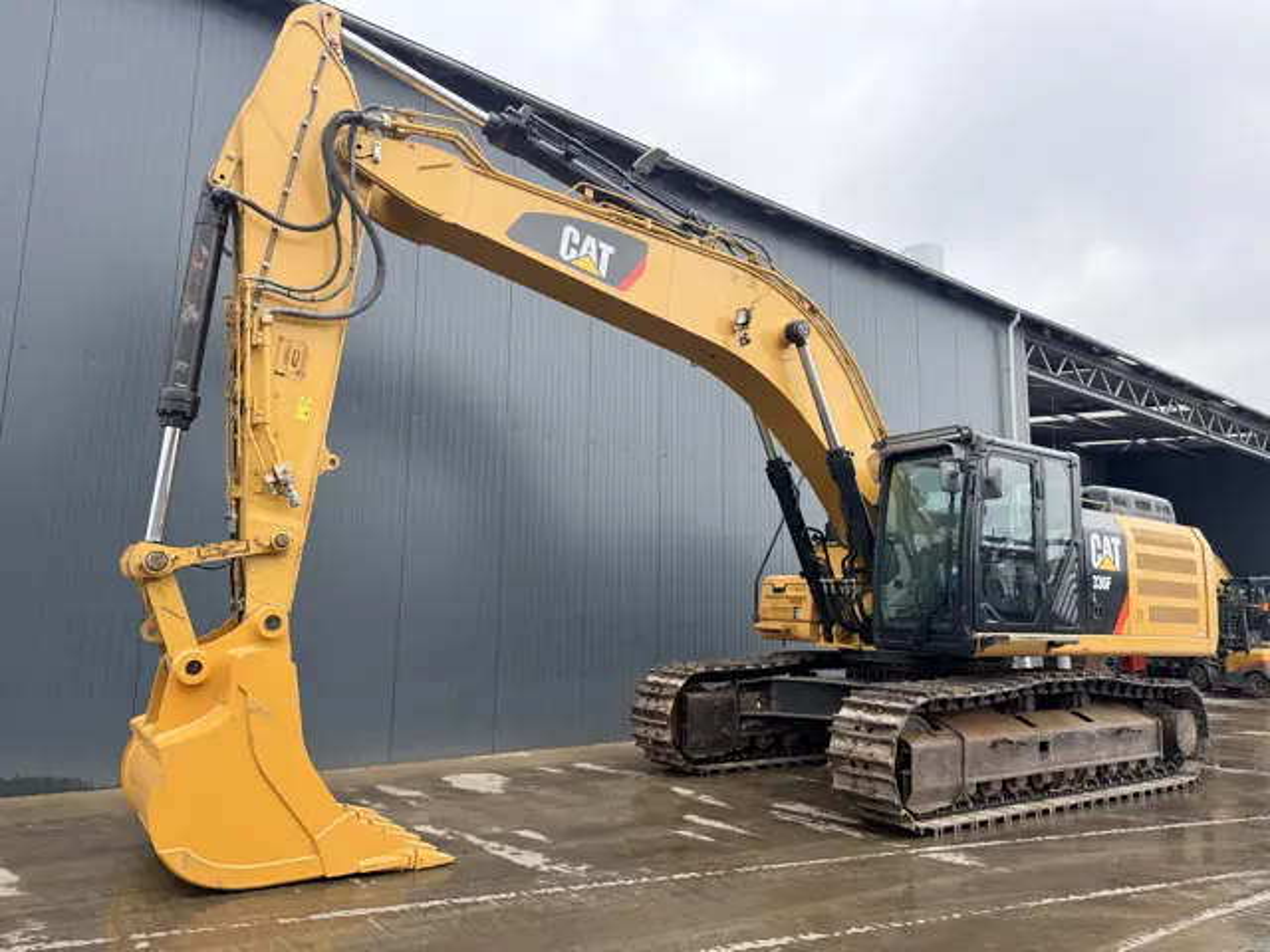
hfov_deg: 71.6
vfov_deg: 56.8
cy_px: 476
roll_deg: -1.2
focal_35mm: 24
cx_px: 635
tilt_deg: +9.0
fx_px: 881
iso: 100
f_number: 1.78
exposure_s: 1/1337
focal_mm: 6.76
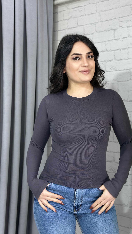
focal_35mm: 56
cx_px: 77
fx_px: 348
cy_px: 112
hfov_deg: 21.4
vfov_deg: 37.2
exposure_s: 1/100
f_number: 1.78
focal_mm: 6.86
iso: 80
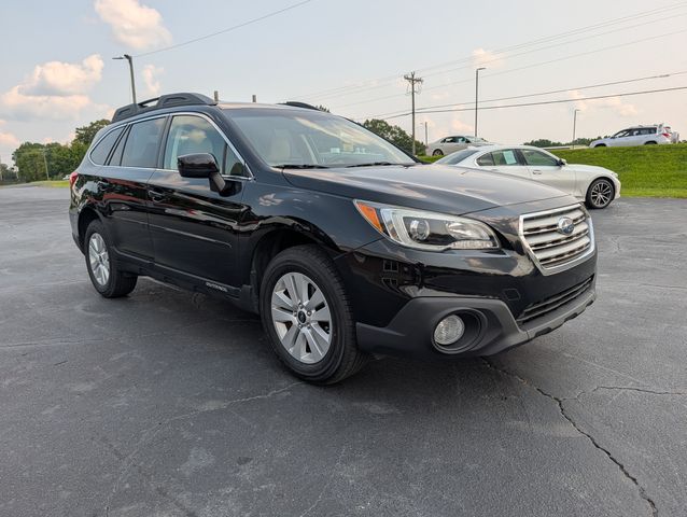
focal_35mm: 24
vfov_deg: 56.9
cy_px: 258
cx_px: 344
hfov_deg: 71.5
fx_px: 477
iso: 19
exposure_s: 1/1095
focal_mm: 6.9
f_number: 1.68
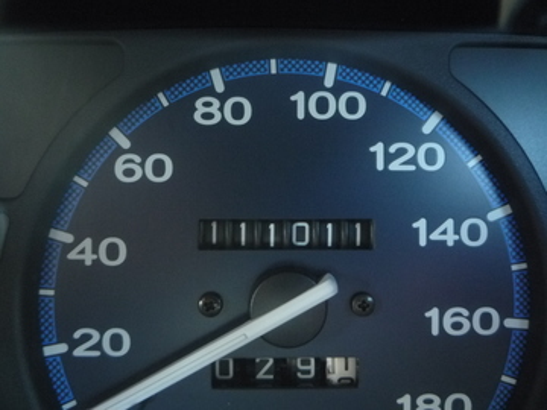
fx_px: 474
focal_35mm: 30
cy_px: 205
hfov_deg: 60.0
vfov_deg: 46.8
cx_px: 274
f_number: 3.3
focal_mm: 5.2
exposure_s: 1/8
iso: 400
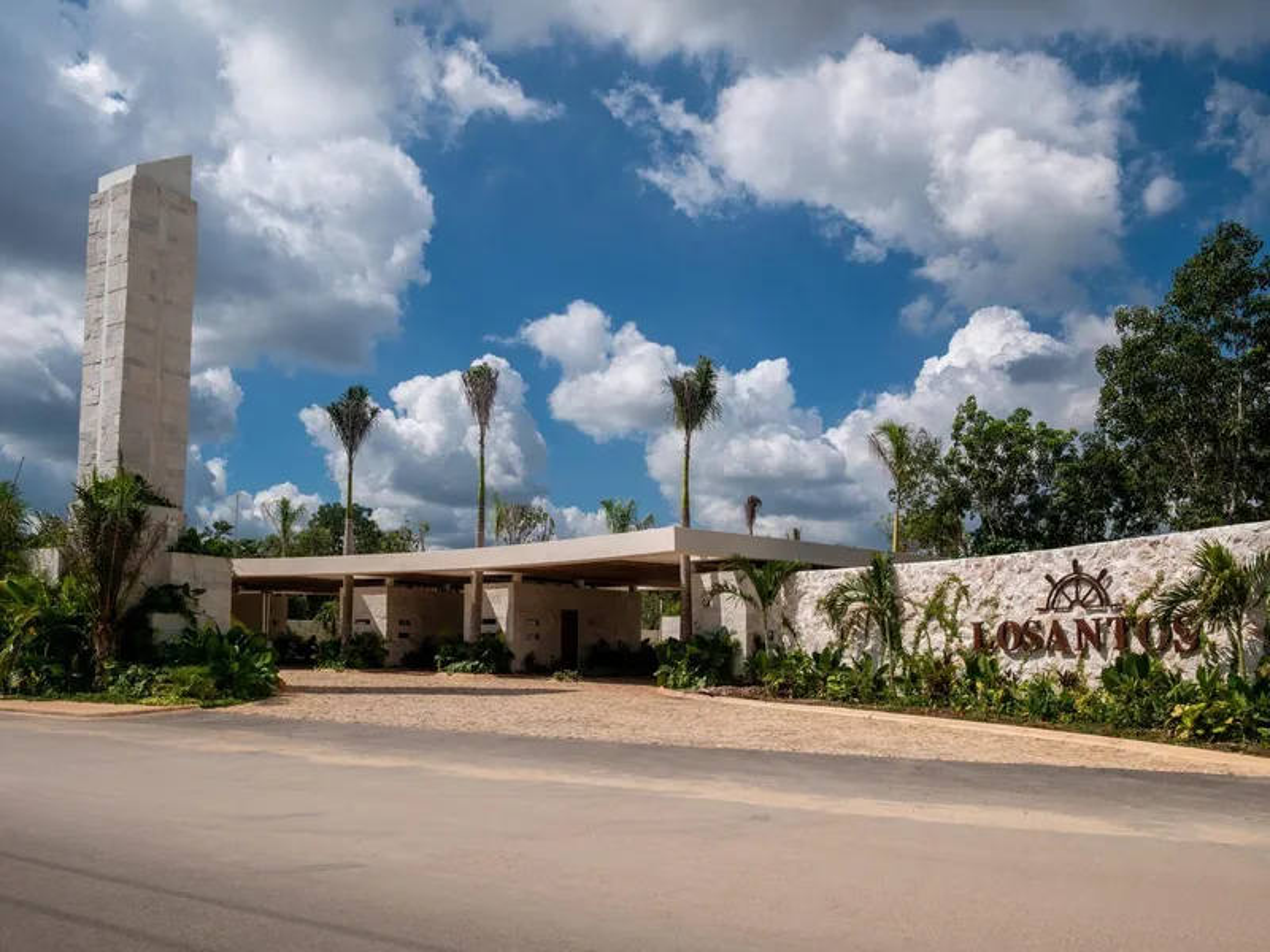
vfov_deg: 56.8
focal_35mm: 24
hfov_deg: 71.6
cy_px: 476
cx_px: 635
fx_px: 881
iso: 200
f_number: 10
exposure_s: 1/800
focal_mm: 12
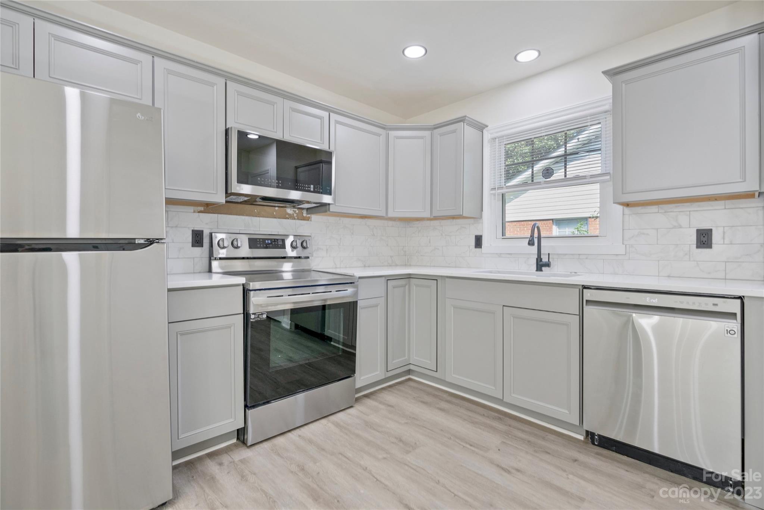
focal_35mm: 16
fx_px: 340
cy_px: 255
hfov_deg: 96.7
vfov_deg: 73.8
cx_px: 382
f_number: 7.1
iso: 500
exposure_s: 1/10
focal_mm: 16
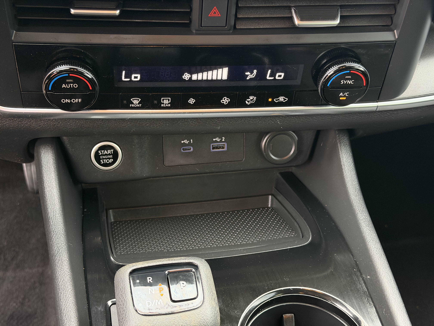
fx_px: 602
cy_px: 163
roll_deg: -6.4
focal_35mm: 48
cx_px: 217
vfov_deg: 30.3
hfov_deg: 39.7
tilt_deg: -42.8
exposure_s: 1/60
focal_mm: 6.76
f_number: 1.78
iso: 250
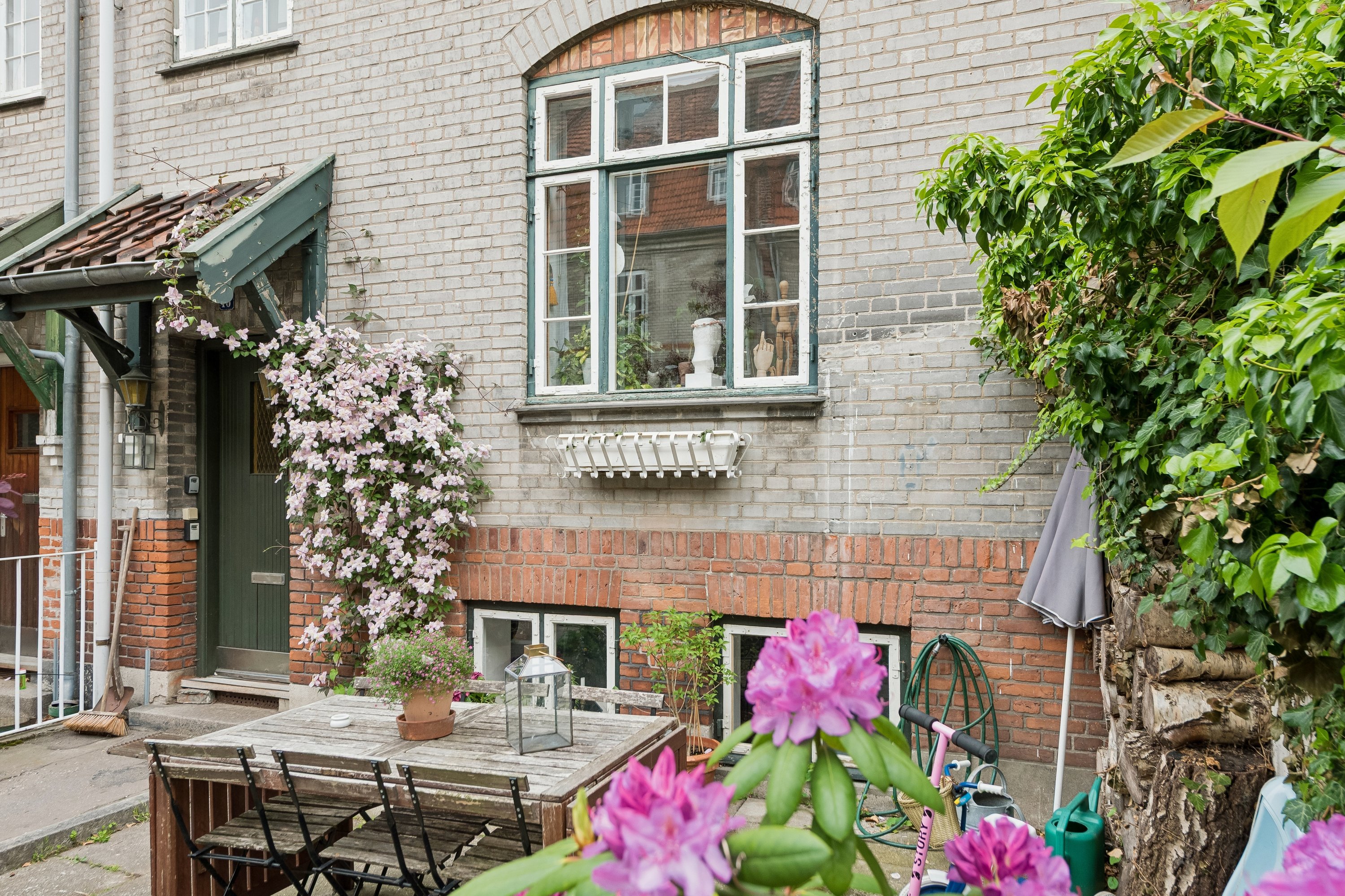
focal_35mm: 24
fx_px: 897
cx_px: 672
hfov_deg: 73.7
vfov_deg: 53.1
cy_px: 448
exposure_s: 1/100
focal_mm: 24
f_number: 9
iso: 720
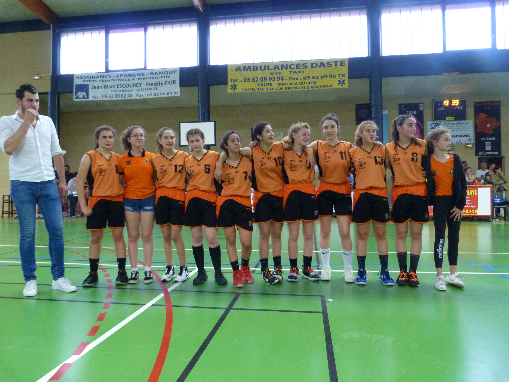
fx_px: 368
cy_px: 191
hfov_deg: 69.4
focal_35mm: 25
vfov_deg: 54.9
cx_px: 254
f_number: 2.8
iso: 400
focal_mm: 4.6
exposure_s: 1/20
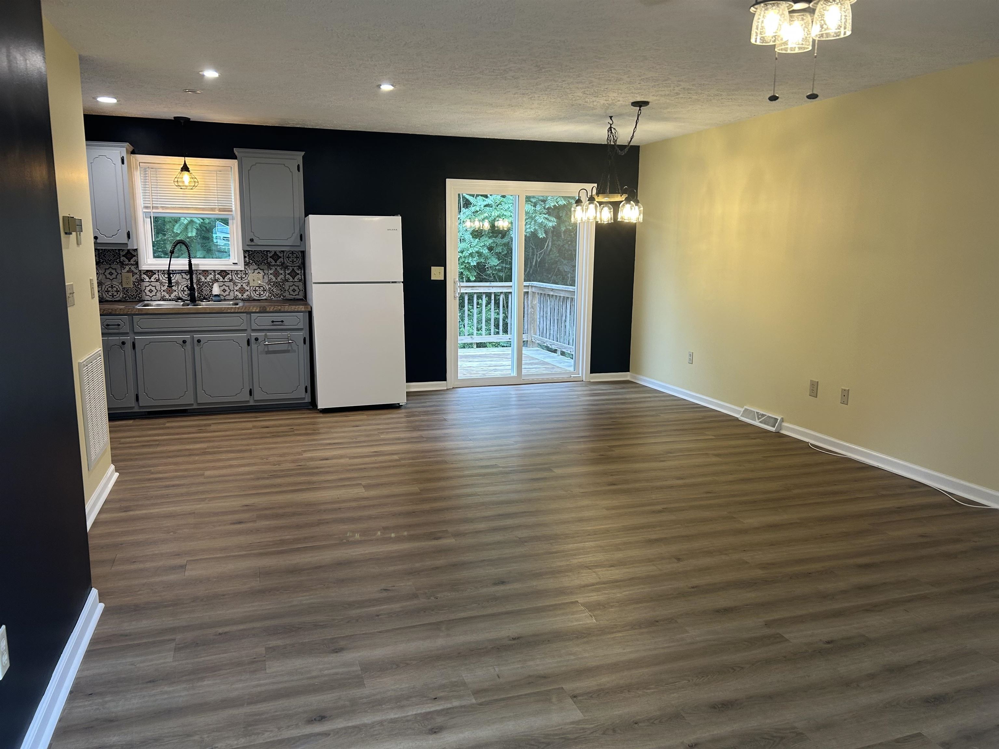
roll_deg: -0.5
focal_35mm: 26
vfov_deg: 53.1
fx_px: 750
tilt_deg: -9.7
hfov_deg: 67.3
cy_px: 374
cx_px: 500
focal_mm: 5.7
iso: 64
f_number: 1.5
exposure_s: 1/60
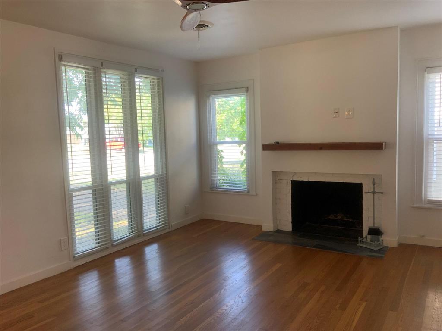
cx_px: 221
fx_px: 370
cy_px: 166
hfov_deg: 61.7
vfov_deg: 48.2
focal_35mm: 29
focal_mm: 3
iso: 64
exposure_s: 1/60
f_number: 1.8
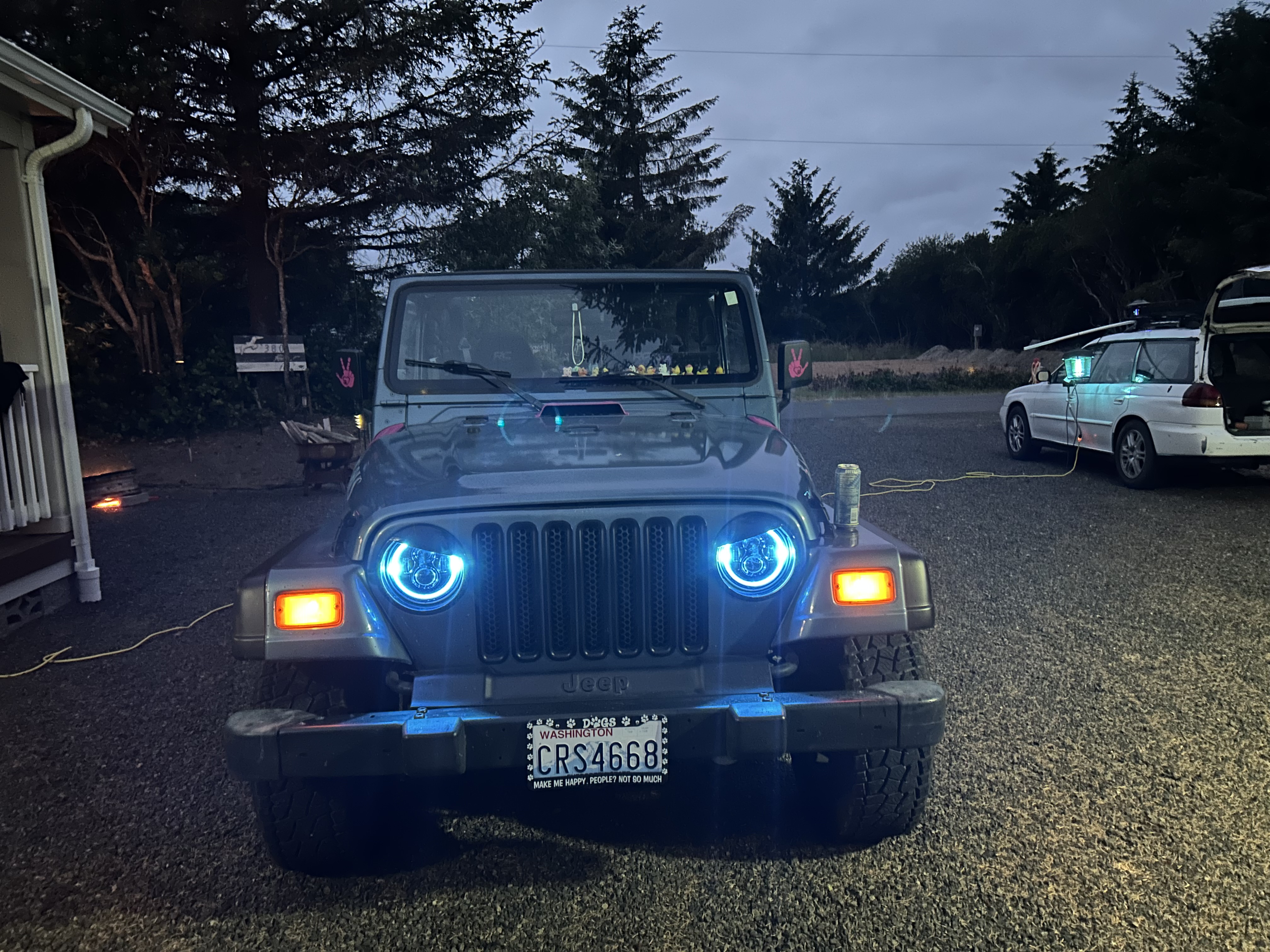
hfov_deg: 67.3
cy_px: 476
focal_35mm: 26
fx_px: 954
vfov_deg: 53.1
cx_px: 635
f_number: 1.5
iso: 640
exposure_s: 1/16
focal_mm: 5.7
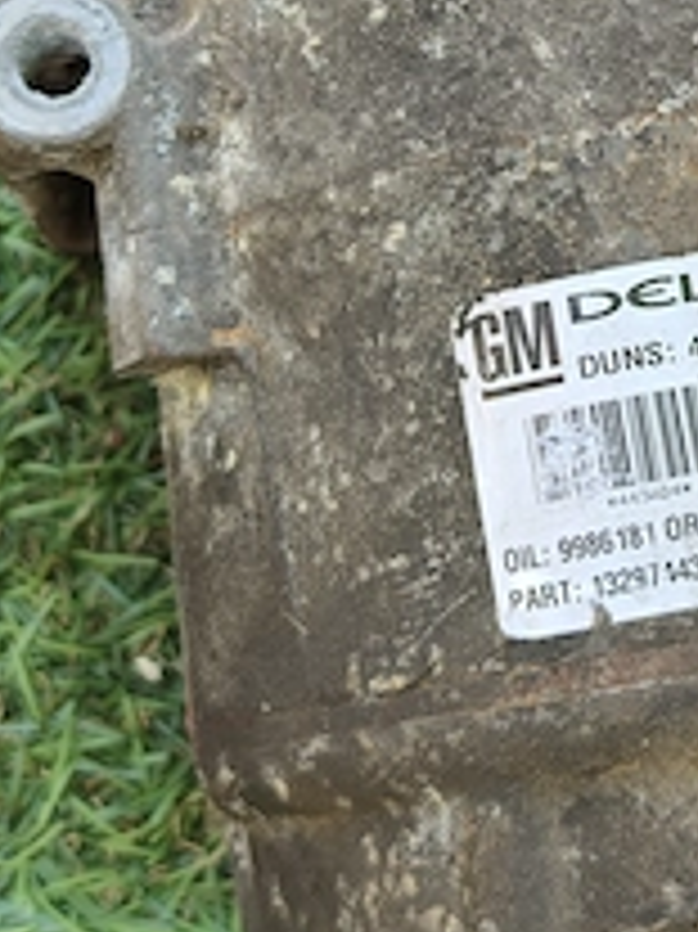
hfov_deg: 16.7
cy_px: 131
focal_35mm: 87
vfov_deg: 22.1
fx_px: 2341
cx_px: 644
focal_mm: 6.83
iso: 50
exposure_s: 1/120
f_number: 2
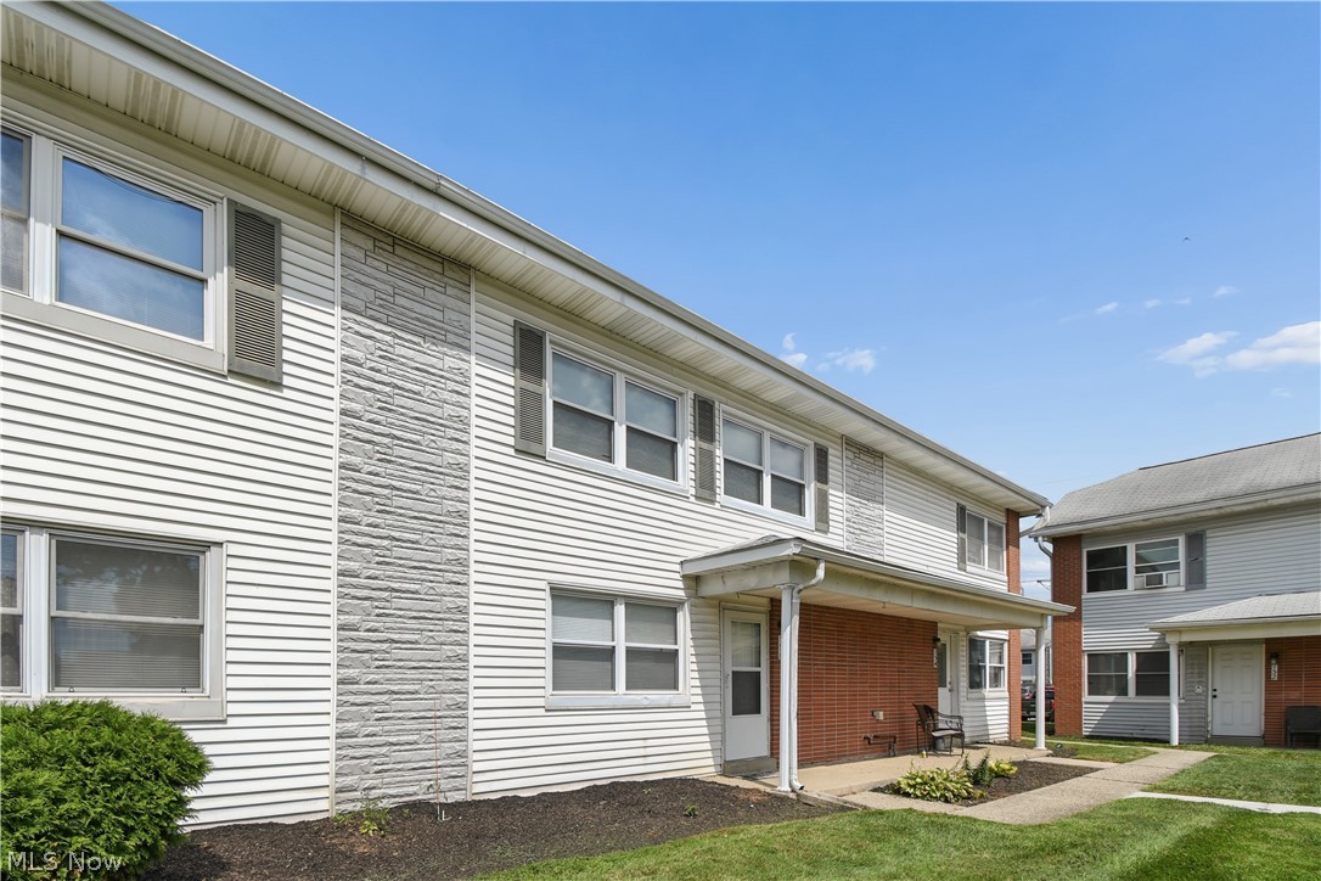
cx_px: 660
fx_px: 550
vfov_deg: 77.3
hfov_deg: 100.4
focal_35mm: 15
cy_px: 440
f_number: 7.1
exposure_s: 1/250
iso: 50
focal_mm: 10
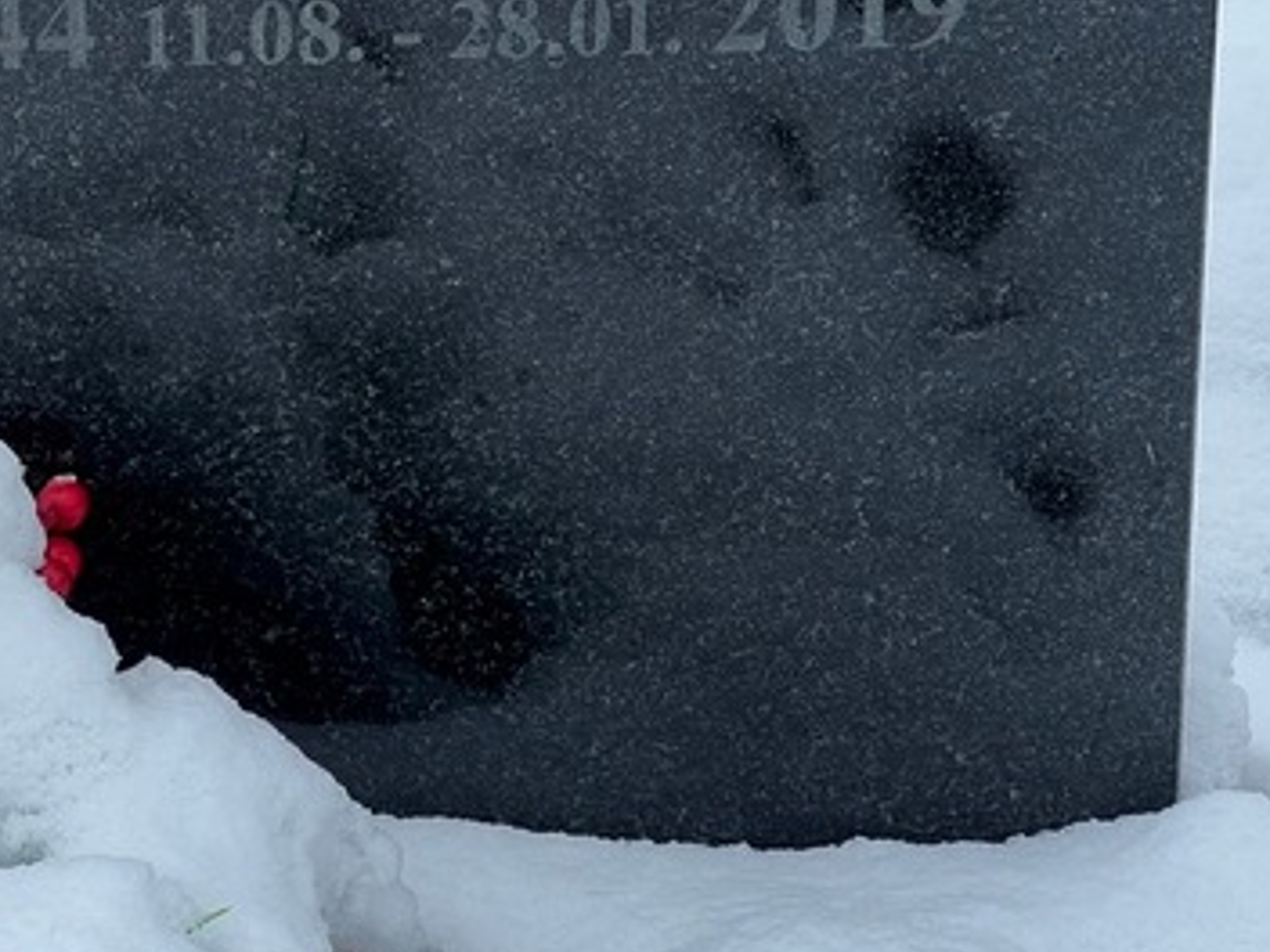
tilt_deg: -27.1
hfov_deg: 11.2
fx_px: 6420
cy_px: -18
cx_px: 191
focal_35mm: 175
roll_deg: +1.5
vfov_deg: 8.4
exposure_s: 1/99
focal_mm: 9
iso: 32
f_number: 2.8
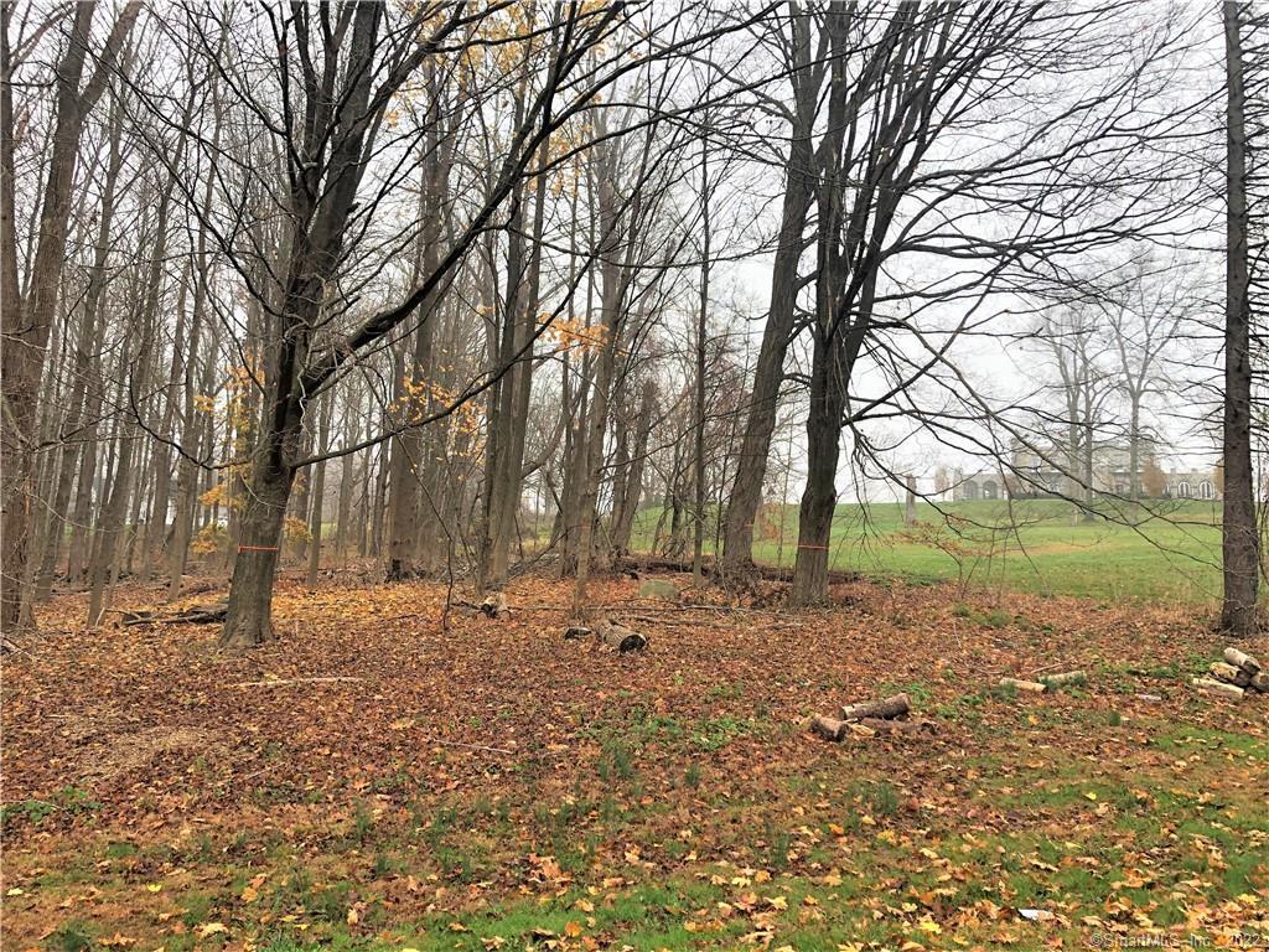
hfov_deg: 63.4
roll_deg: -1.9
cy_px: 476
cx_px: 634
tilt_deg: +6.7
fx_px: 1026
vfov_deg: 49.7
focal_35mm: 28
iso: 20
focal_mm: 3.99
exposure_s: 1/121
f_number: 1.8
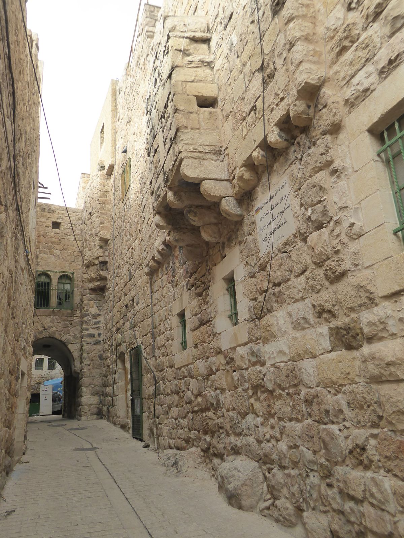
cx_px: 202
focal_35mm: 29
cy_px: 269
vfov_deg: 61.7
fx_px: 451
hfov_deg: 48.2
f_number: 3.5
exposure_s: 1/200
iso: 160
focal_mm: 5
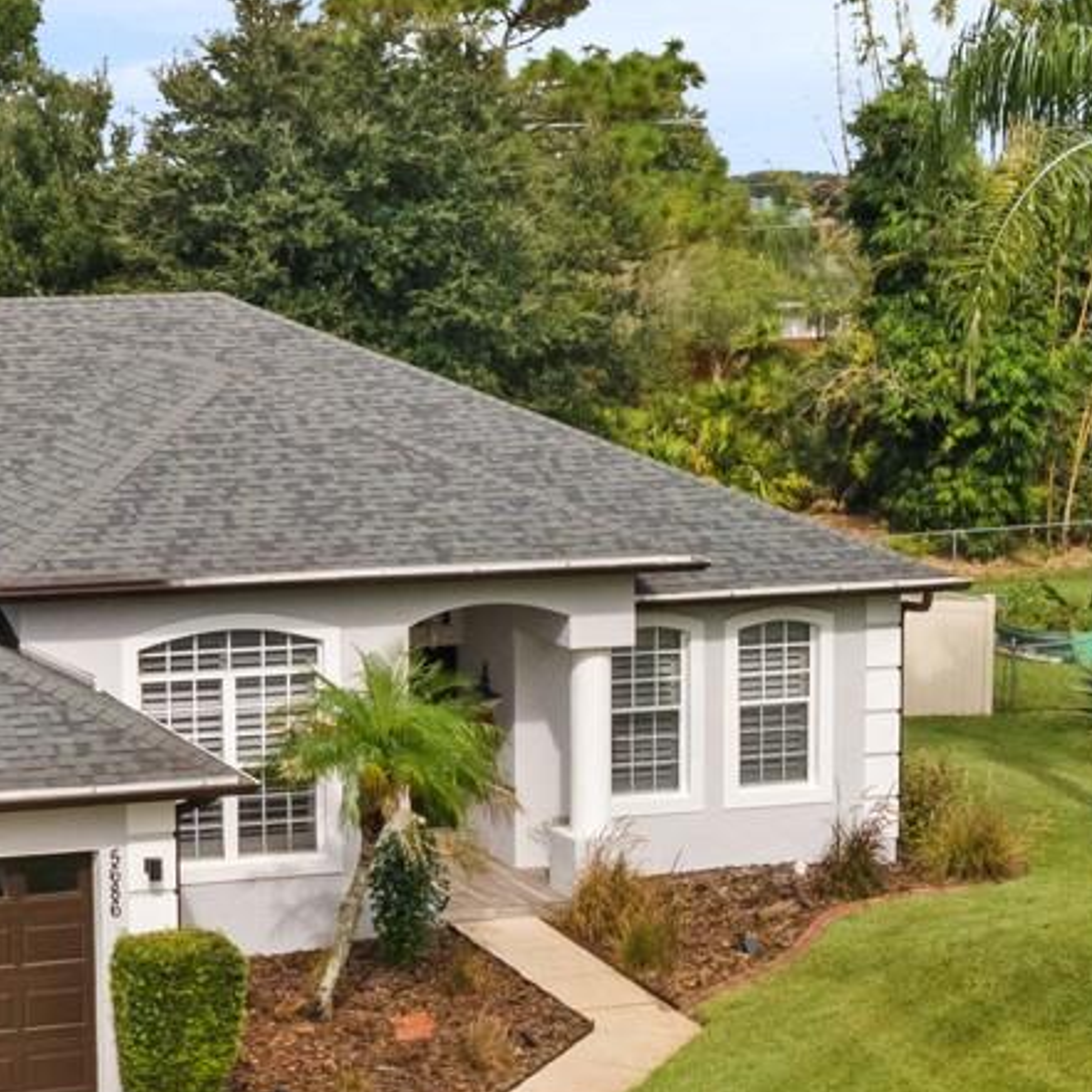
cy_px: 587
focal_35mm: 77
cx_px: 97
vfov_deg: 22.5
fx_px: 2748
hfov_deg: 21.9
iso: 100
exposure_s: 1/50
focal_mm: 4.5
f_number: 2.8
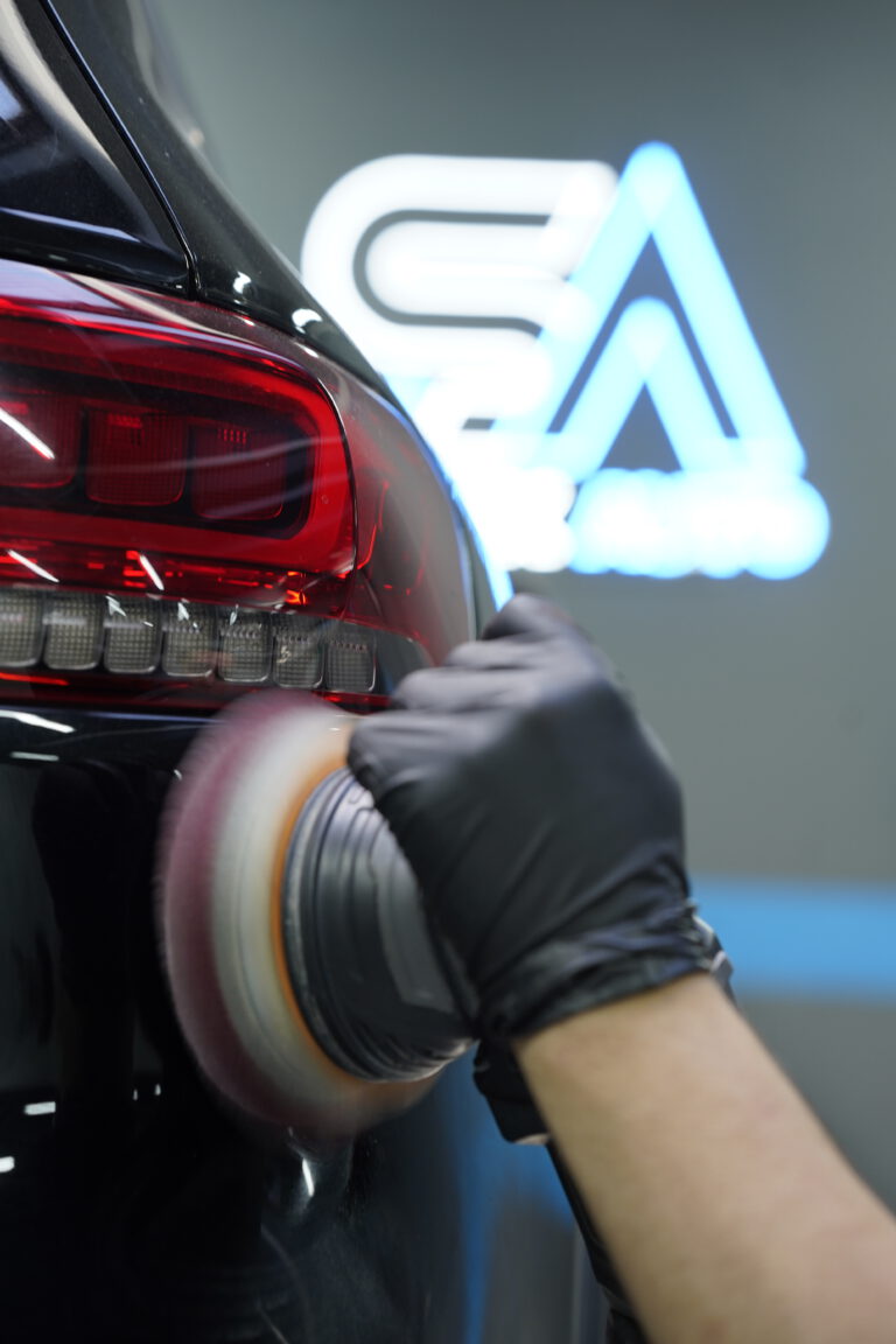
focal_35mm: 85
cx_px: 448
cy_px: 672
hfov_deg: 16.1
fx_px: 3173
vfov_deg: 23.9
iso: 640
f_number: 4
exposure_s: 1/100
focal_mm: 85
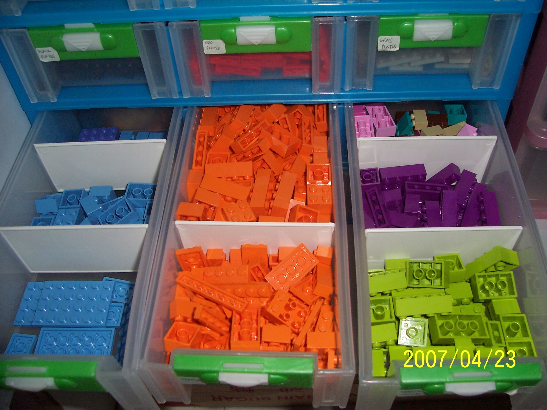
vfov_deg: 41.8
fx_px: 537
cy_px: 205
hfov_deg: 54.0
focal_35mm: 34
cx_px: 274
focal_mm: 5.6
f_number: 2.7
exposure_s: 1/60
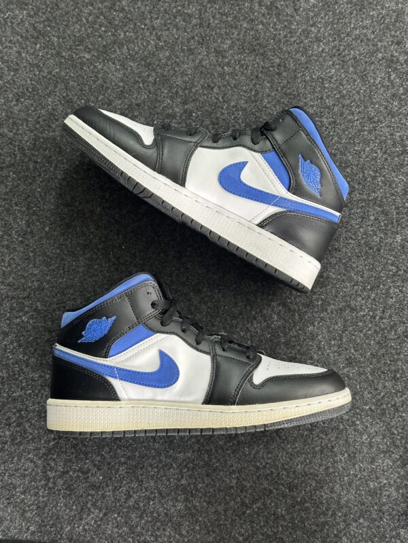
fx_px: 754
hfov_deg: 30.3
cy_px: 272
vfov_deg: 39.6
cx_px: 204
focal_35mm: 48
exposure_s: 1/53
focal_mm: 6.86
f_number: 1.78
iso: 160
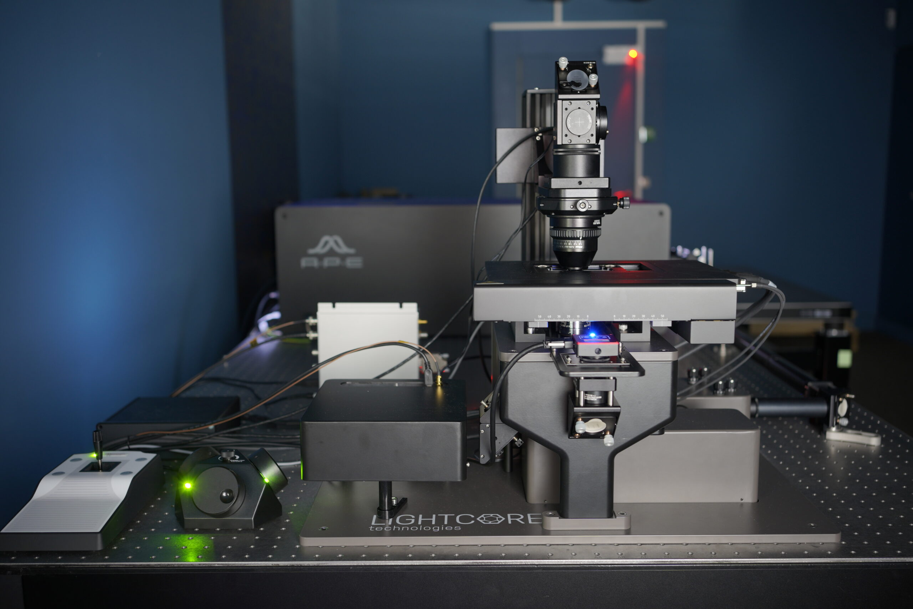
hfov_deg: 54.4
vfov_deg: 37.9
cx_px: 456
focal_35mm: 35
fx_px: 888
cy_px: 304
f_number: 3.2
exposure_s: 10
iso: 160
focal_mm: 35
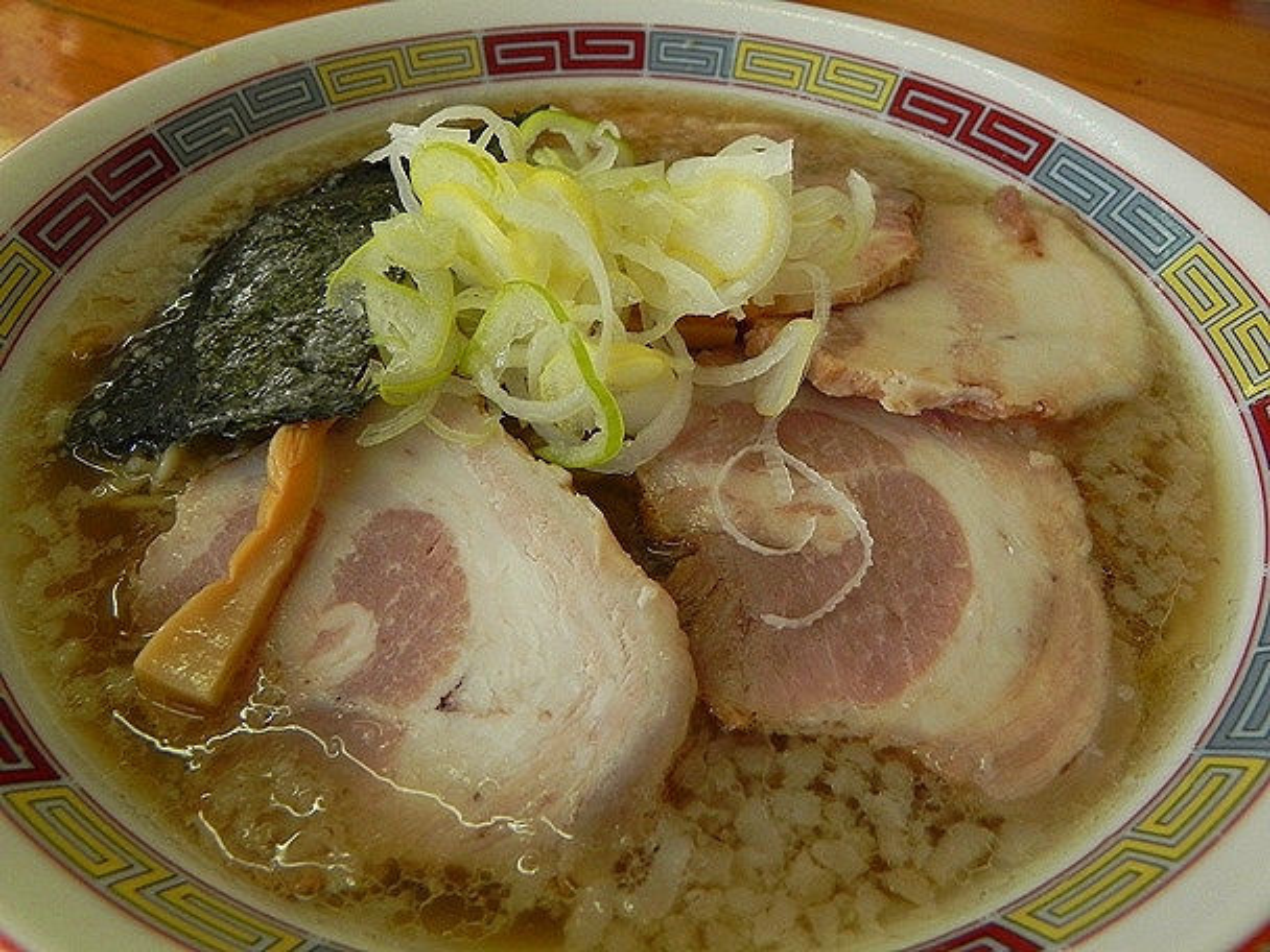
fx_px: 1064
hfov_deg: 61.7
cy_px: 476
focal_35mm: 29
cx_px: 635
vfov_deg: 48.2
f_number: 4
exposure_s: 1/65.3
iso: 200
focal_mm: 5.2
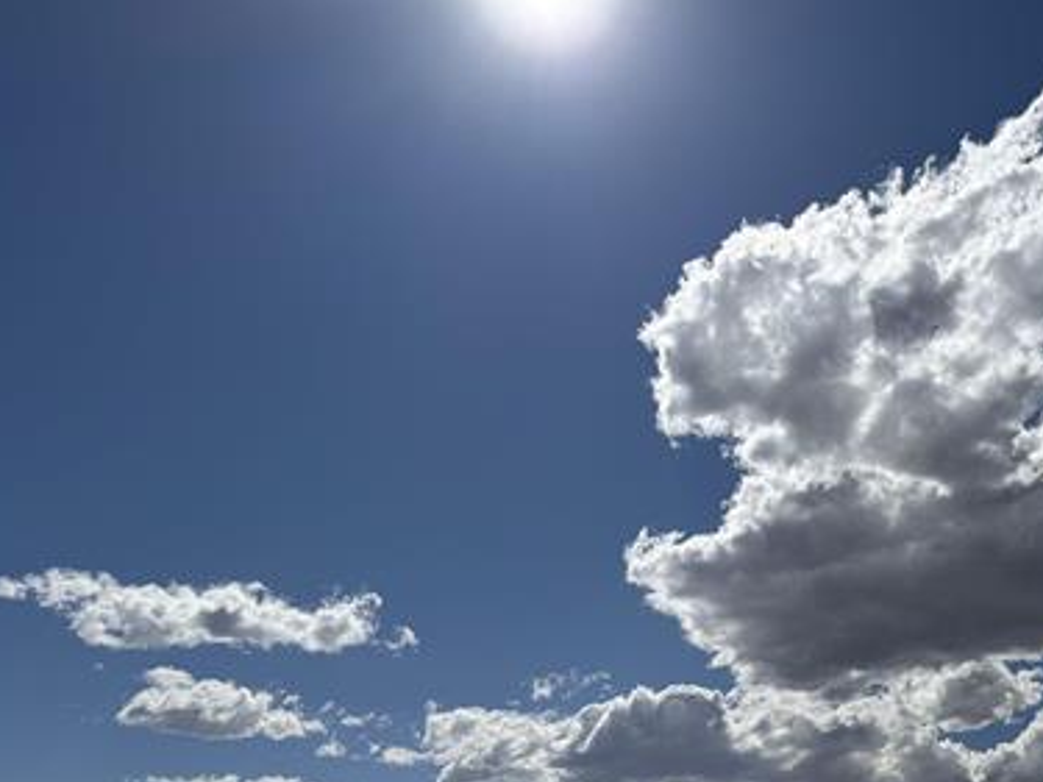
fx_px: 1235
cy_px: 526
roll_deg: -0.7
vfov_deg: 34.8
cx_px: 859
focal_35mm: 41
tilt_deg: +18.5
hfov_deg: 43.3
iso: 64
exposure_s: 1/20000
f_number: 1.78
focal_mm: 6.76
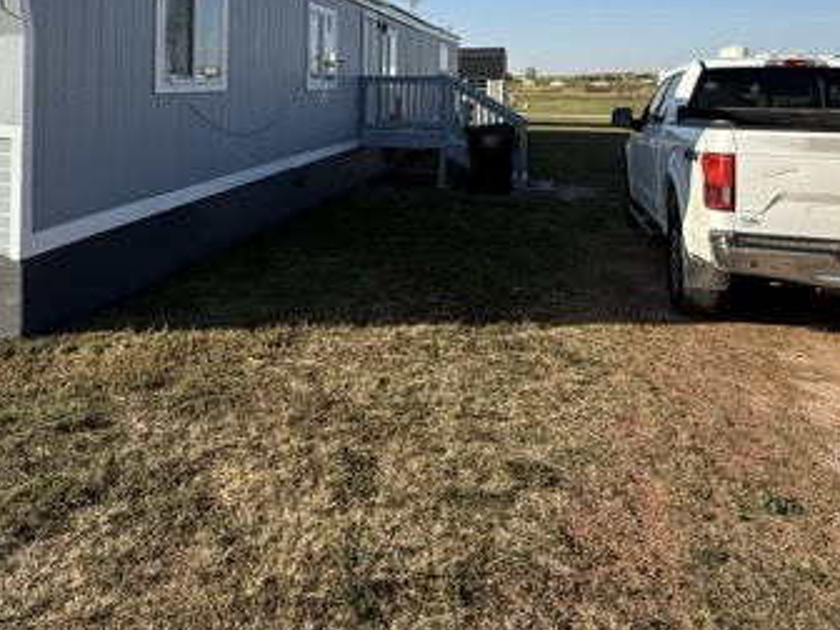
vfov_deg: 43.4
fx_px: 728
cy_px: 82
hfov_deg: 59.4
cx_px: 330
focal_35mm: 30
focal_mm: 2.22
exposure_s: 1/1572
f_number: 2.2
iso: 50
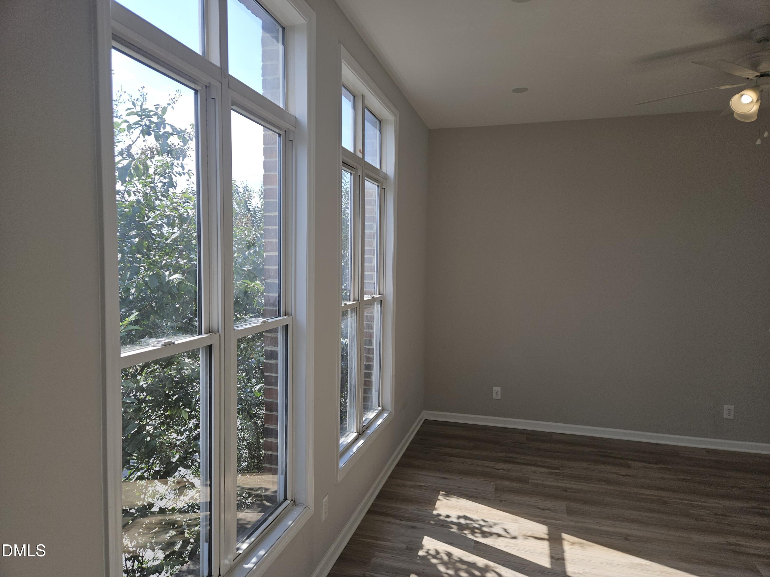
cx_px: 385
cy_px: 288
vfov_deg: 58.9
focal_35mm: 23
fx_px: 512
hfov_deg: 73.9
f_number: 1.8
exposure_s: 1/657
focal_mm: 5.4
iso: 25
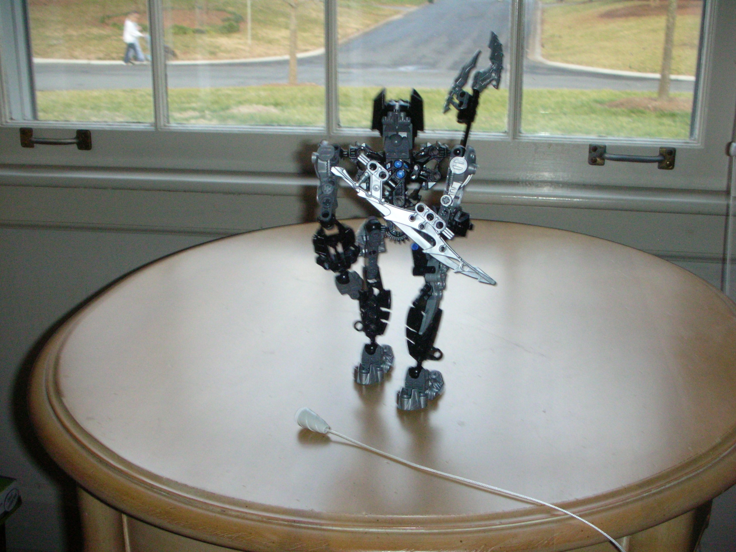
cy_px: 276
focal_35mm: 46
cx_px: 368
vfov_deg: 31.5
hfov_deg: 41.2
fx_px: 978
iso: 200
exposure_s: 1/19.6
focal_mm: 7.7
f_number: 3.5
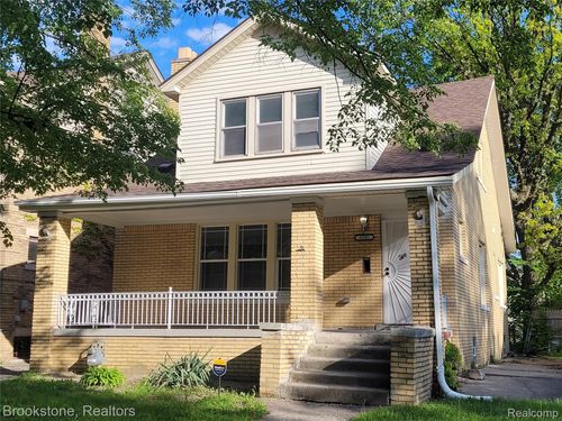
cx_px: 281
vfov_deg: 53.1
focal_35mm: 26
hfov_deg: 67.3
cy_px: 210
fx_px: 422
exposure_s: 1/1493
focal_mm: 5.4
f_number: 1.8
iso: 40
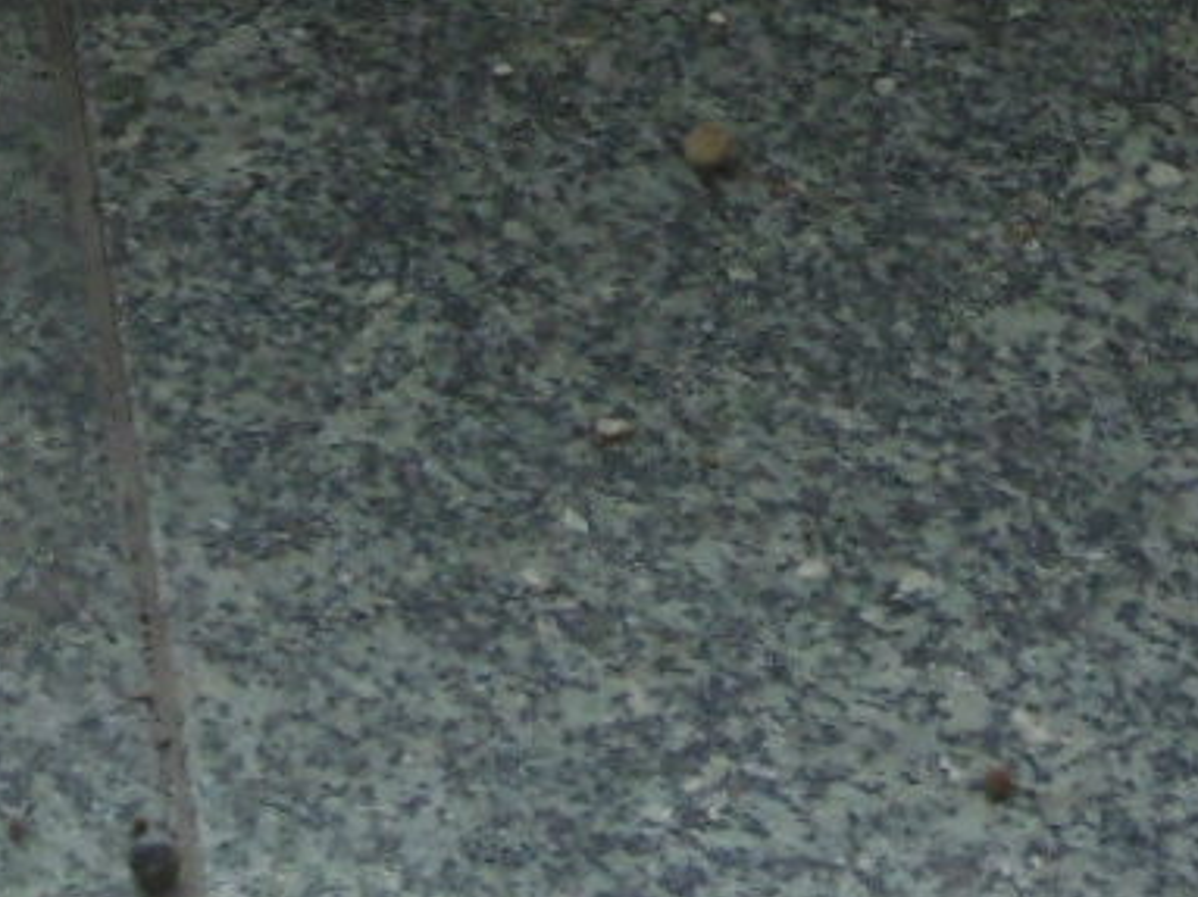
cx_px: 34
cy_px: -1378
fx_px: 7957
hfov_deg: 8.6
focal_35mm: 230
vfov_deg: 6.1
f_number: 3.8
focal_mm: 7.7
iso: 100
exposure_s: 1/200
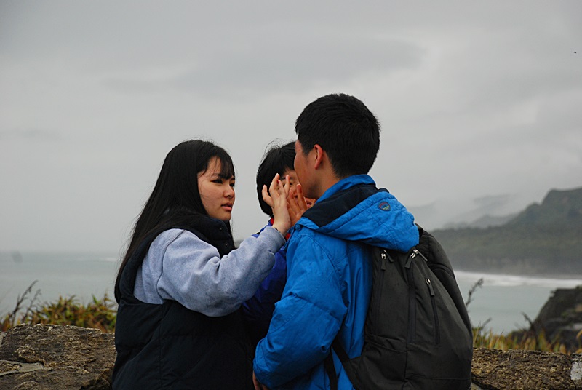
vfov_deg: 11.5
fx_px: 1943
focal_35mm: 120
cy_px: 195
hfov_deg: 17.0
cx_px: 291
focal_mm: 80
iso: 400
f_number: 5.6
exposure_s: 1/500
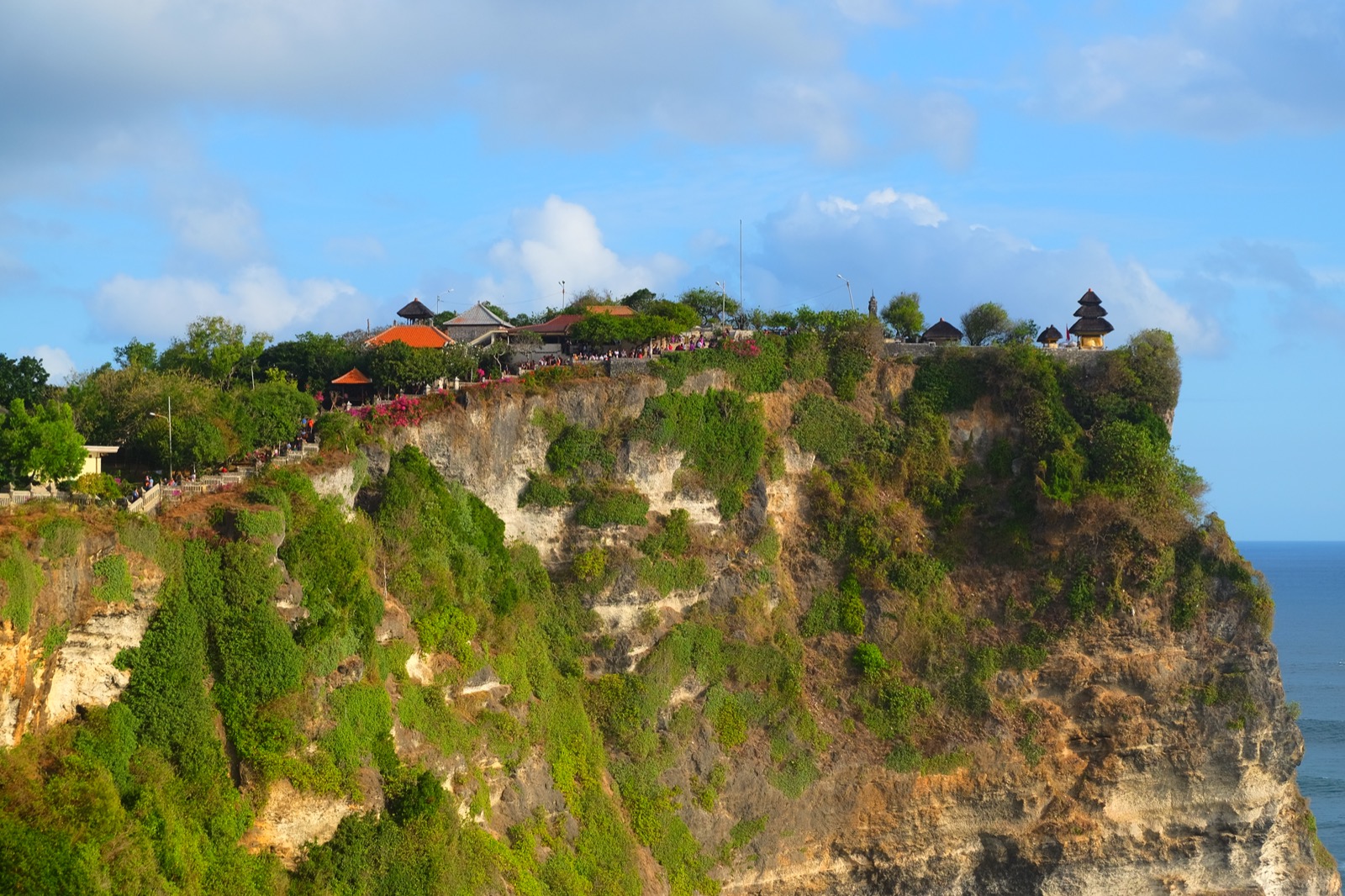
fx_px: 2801
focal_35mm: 75
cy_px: 448
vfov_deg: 18.2
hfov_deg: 27.0
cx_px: 672
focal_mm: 50
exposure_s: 1/350
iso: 200
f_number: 8
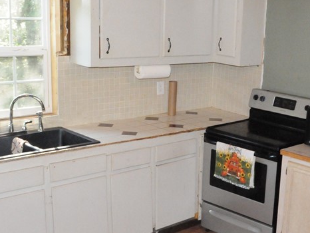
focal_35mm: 57
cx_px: 237
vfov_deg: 25.6
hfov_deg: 33.0
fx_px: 512
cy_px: 132
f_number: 8
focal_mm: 17
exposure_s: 1/60
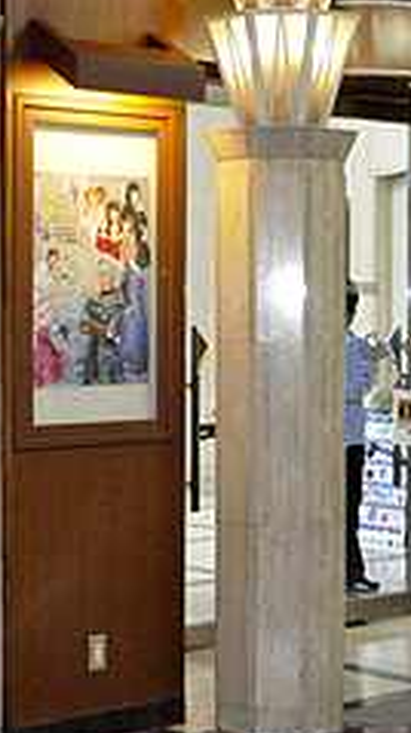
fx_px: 1634
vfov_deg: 25.3
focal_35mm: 84
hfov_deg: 14.3
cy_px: 316
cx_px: 147
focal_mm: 25
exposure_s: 1/200
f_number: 8
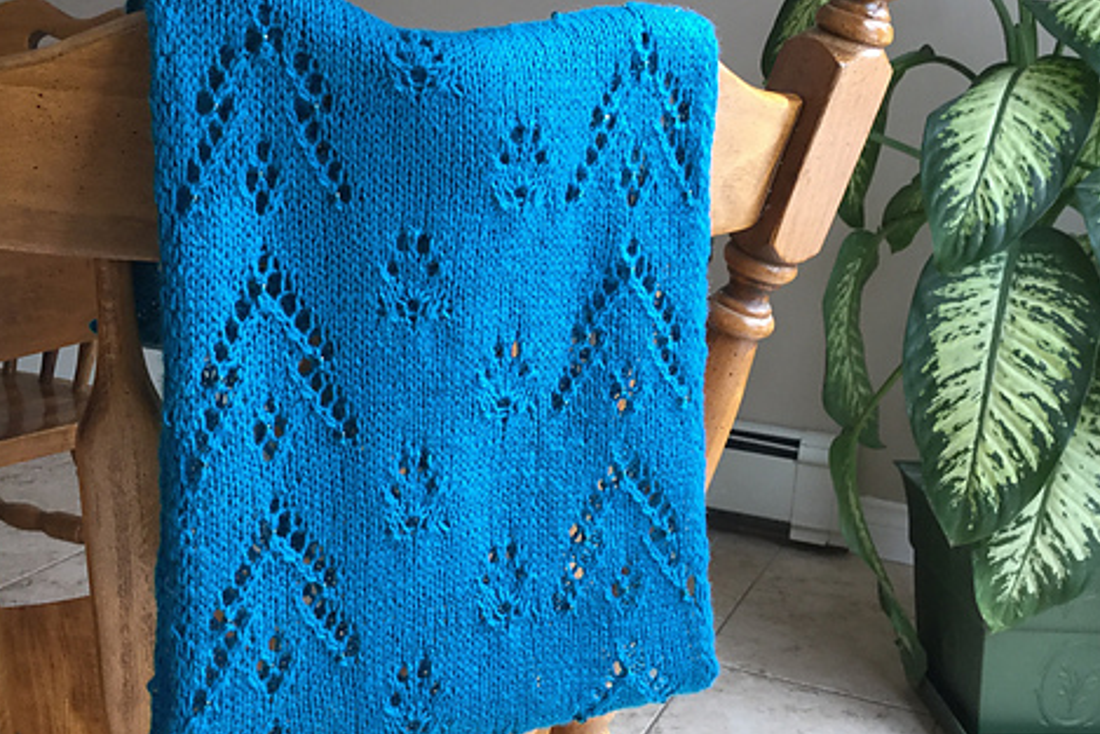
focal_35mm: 44
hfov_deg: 44.5
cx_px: 568
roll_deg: -3.6
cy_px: 354
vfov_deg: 30.5
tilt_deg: -12.5
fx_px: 1345
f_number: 2.4
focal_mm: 3.3
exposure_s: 1/30
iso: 32
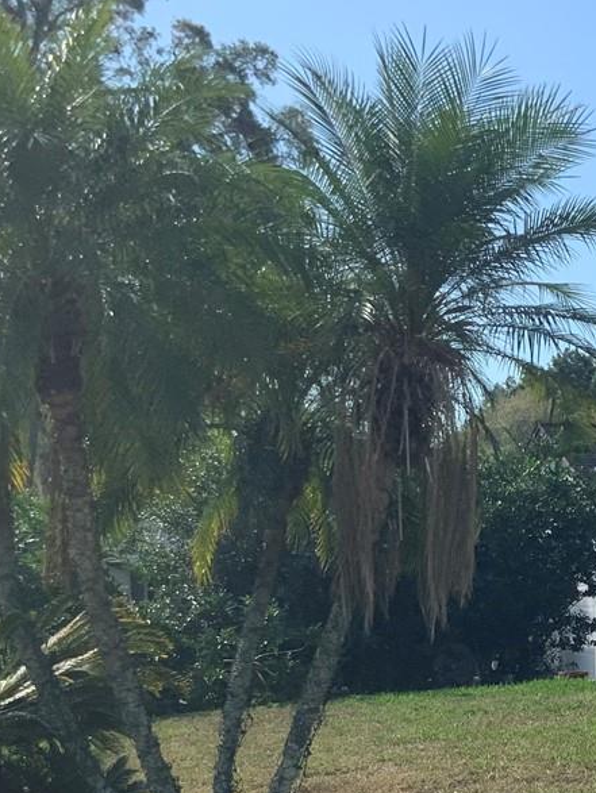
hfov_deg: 18.2
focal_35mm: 79
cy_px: 692
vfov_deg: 24.1
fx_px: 1812
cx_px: 592
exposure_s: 1/1626
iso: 16
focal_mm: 3
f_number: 1.8
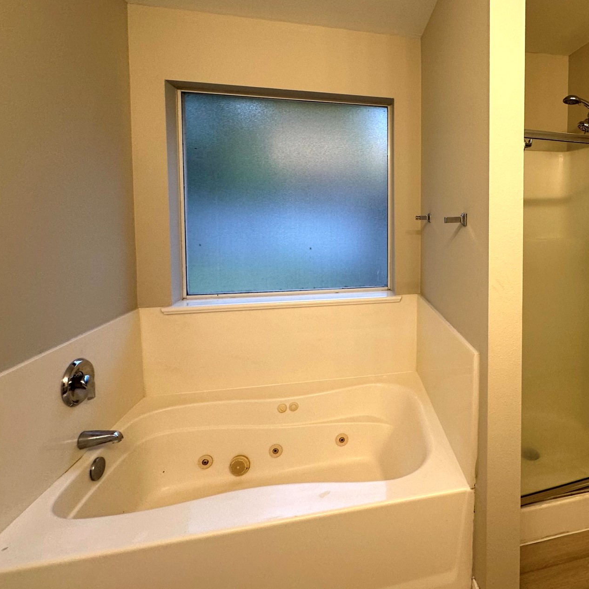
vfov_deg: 74.0
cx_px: 443
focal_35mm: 20
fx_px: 385
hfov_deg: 69.8
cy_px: 234
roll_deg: -0.6
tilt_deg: -2.8
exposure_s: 1/120
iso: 100
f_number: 2.2
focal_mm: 2.22
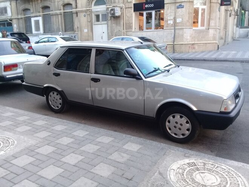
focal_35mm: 31
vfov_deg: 45.4
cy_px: 94
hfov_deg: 58.4
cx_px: 124
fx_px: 223
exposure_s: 1/40
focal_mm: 3.3
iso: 50
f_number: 2.2
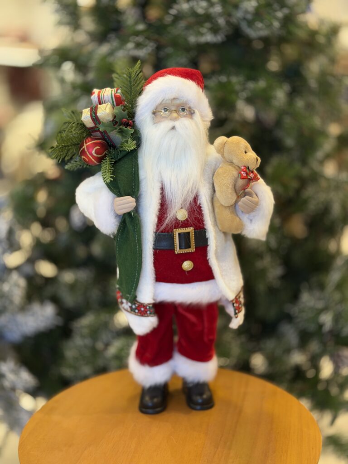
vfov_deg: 39.7
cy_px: 232
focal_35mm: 48
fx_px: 643
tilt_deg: -12.7
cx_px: 174
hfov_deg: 30.3
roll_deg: -0.4
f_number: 1.78
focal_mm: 6.76
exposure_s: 1/60
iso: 50
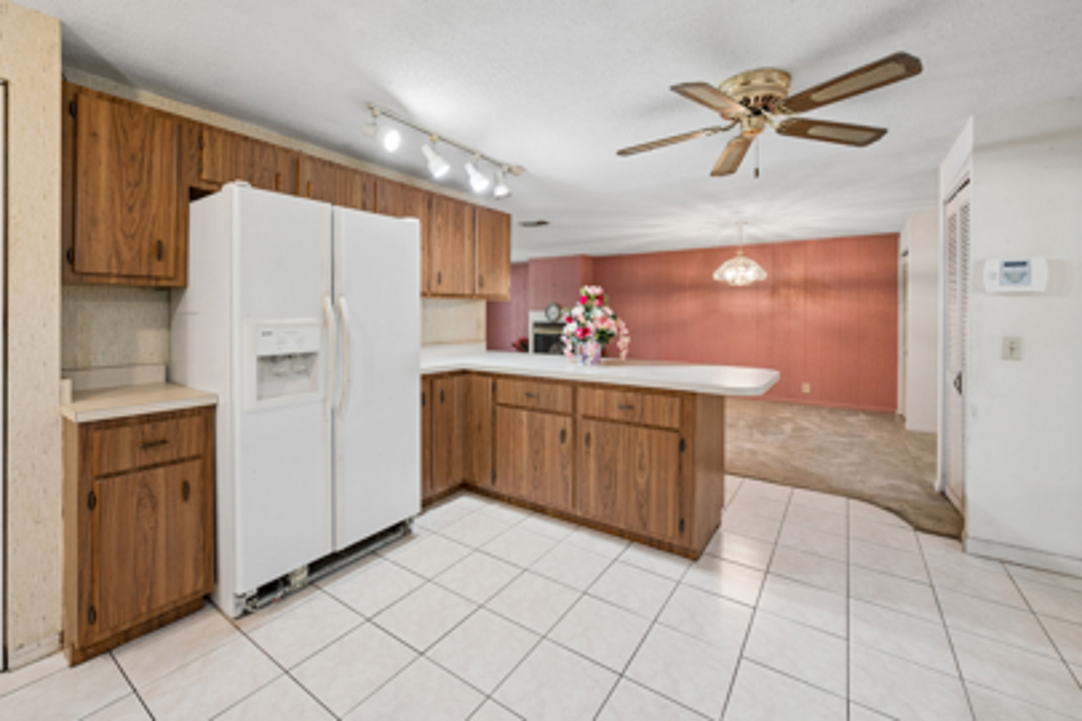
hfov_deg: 104.3
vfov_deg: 81.2
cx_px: 541
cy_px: 360
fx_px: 421
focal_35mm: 14
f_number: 8
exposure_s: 1/20
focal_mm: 14
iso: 400
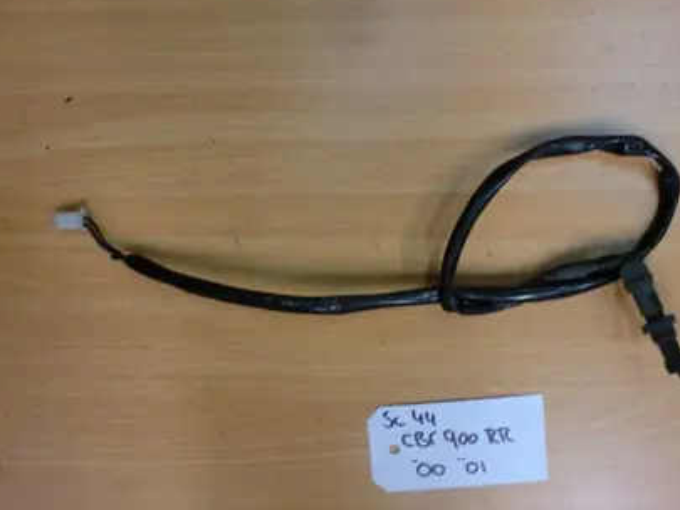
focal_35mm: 32
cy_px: 277
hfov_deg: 56.6
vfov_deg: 44.1
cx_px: 390
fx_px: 629
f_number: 3.2
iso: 320
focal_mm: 4.9
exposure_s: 1/60
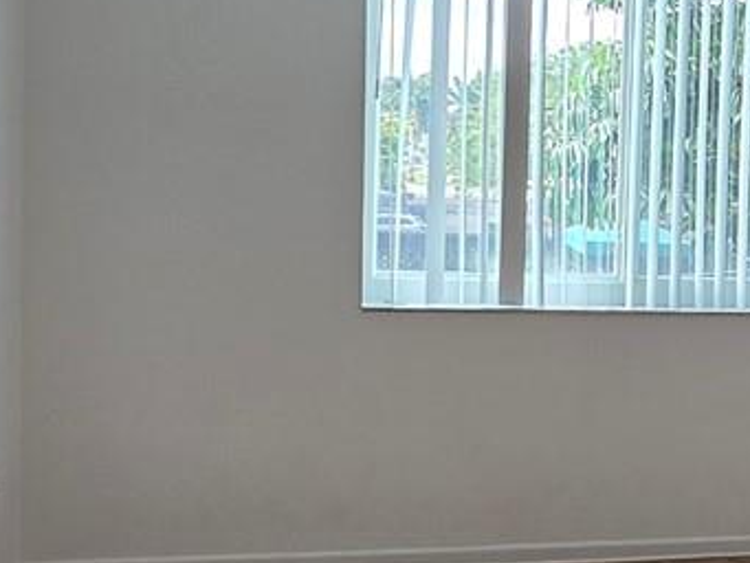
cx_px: 834
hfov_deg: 28.6
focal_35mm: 61
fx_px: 1322
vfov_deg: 24.0
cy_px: 268
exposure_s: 1/120
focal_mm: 2.2
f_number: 1.9
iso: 100
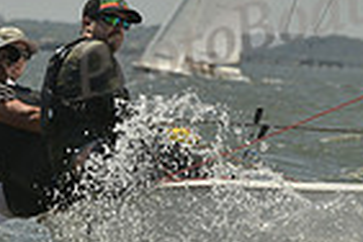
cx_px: 572
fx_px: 8298
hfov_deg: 2.5
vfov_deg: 1.7
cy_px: 130
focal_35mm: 823
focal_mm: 200
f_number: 9
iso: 280
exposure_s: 1/1600
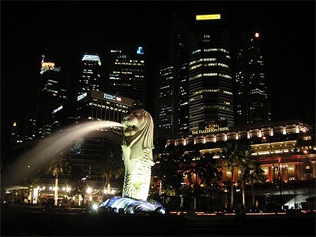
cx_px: 158
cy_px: 118
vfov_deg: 38.6
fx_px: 338
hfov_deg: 50.2
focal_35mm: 37
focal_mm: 5.7
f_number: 2.8
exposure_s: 1/2
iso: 100
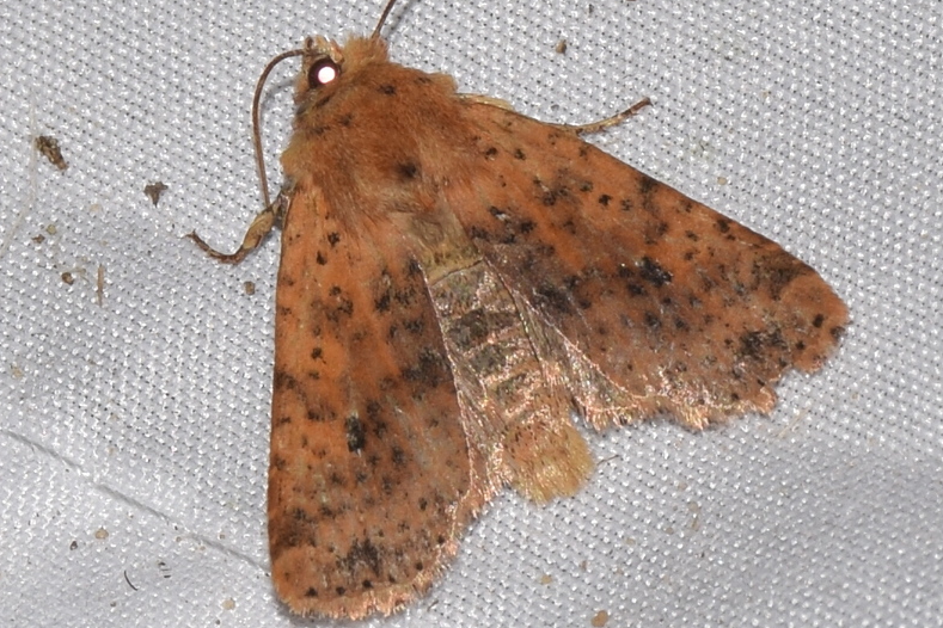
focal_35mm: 255
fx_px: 6679
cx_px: 440
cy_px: 320
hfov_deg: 8.1
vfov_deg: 5.4
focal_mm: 140
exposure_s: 1/160
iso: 100
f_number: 13
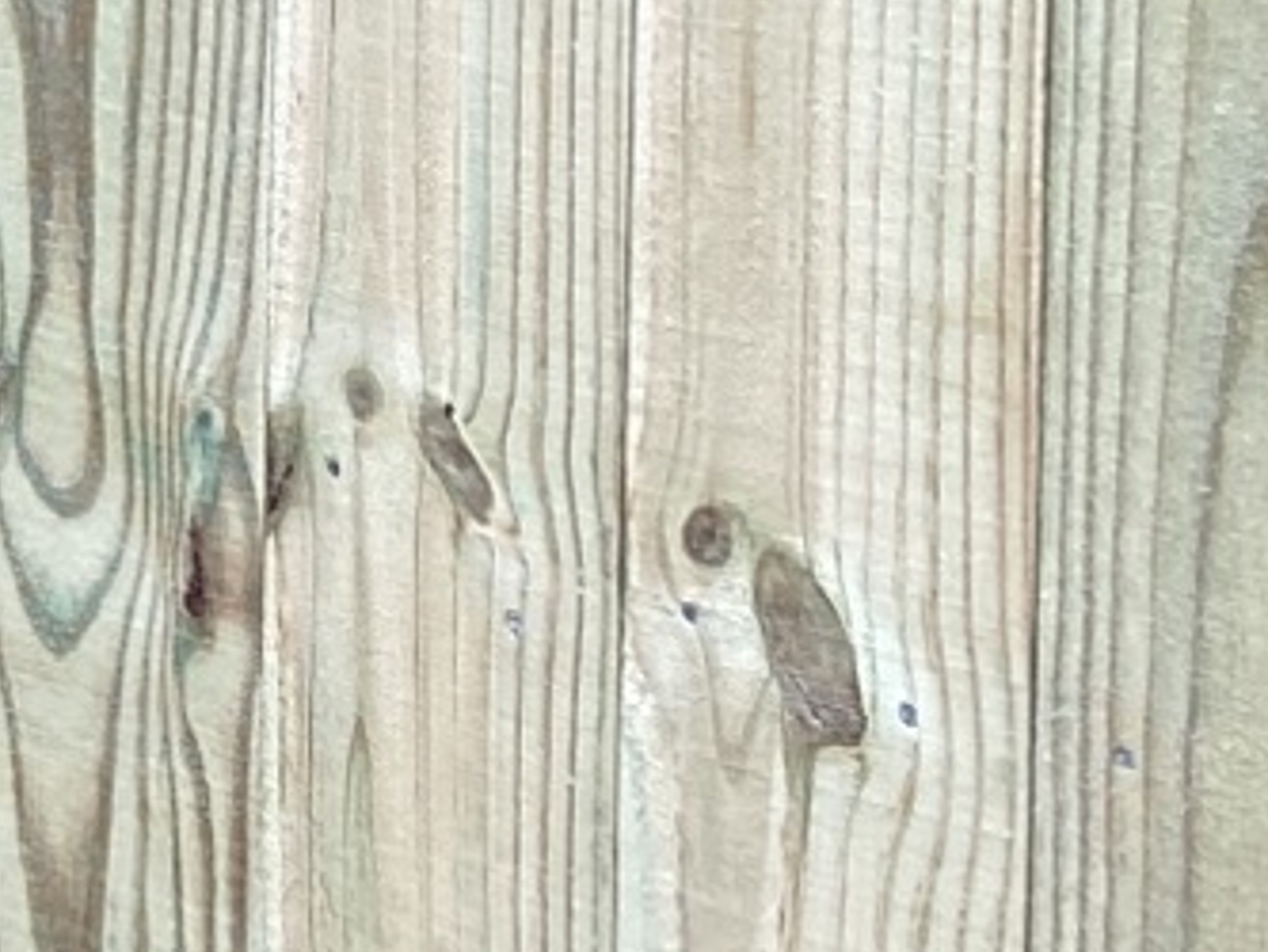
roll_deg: -0.7
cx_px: -2018
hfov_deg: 10.4
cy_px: -1192
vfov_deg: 8.8
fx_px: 5716
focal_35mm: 156
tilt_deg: -3.9
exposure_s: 1/487
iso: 32
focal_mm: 4.25
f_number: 1.8
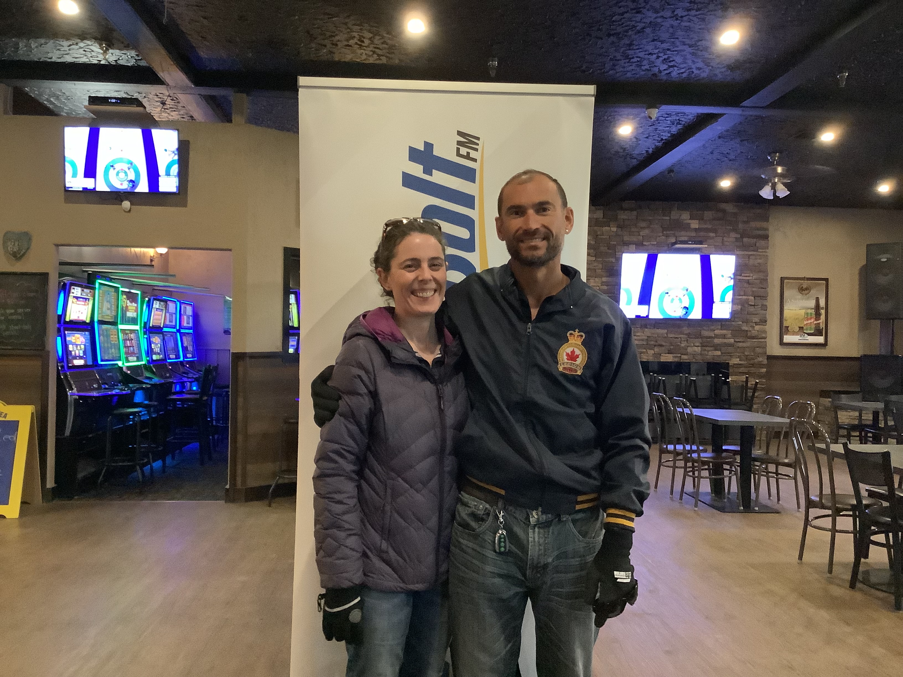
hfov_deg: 58.4
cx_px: 452
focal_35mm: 31
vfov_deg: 45.4
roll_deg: -0.7
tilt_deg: -1.1
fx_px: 809
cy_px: 338
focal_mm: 3.3
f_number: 2.4
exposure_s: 1/20
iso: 800
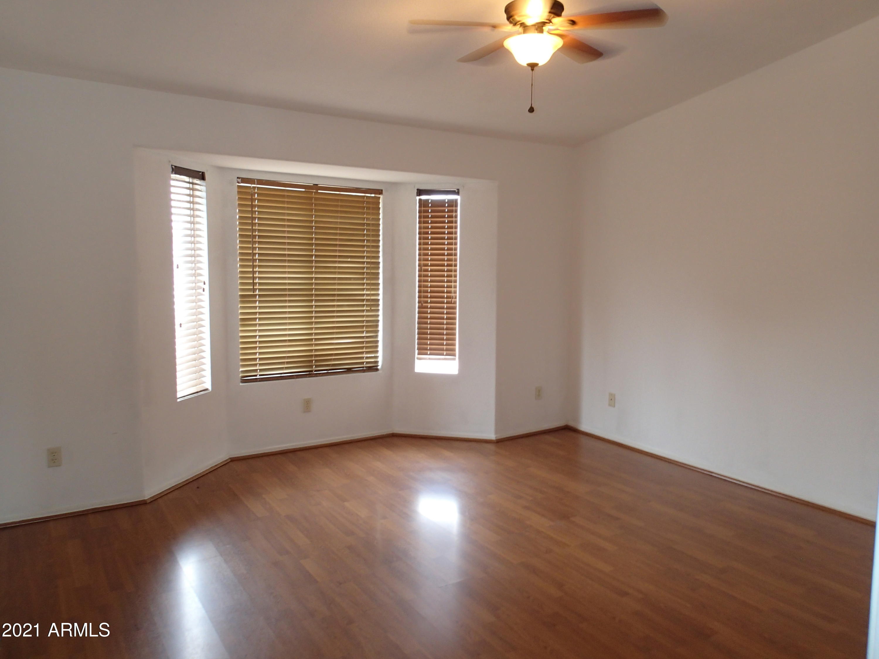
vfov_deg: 54.9
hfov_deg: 69.4
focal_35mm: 25
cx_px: 440
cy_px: 330
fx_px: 635
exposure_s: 1/30
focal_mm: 4.5
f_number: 2
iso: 200
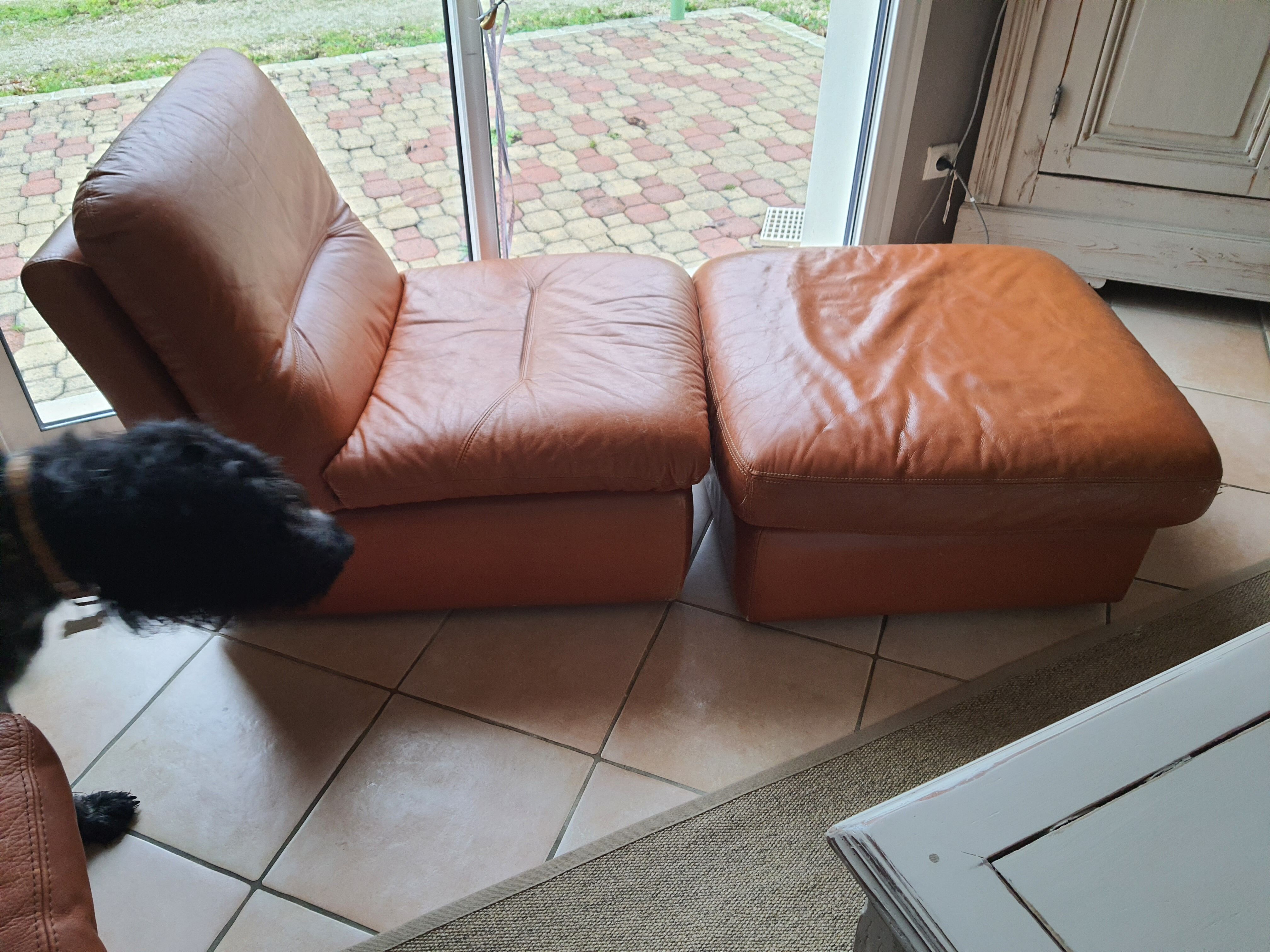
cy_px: 476
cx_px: 635
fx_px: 954
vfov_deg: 53.1
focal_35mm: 26
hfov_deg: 67.3
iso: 160
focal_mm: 4.32
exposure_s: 1/100
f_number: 1.7
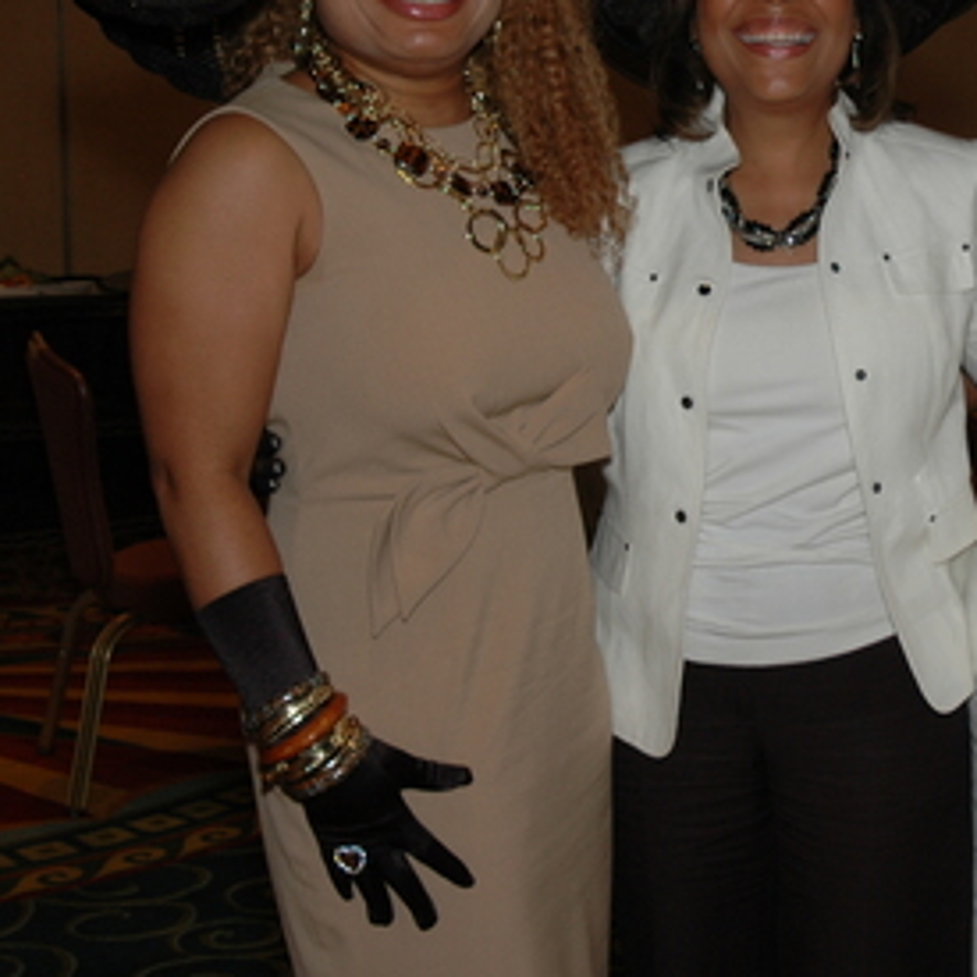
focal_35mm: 80
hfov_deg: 21.2
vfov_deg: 21.6
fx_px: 2554
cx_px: 853
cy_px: 316
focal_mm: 27
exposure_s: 1/60
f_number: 4
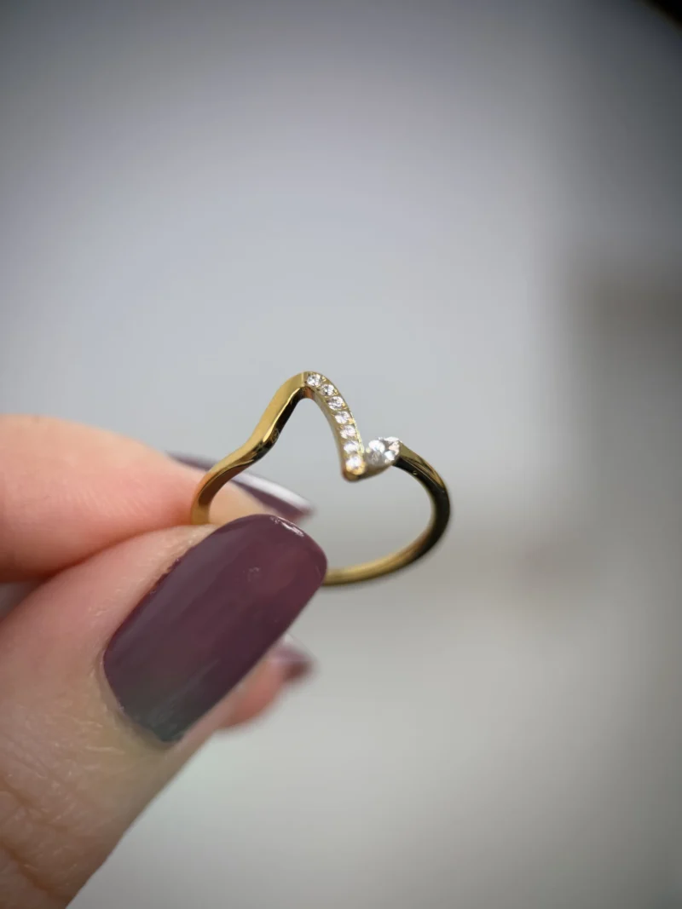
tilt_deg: -31.2
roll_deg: +0.5
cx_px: 341
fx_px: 631
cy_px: 454
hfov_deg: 56.8
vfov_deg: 71.6
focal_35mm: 24
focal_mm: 6.76
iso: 64
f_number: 1.78
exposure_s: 1/246
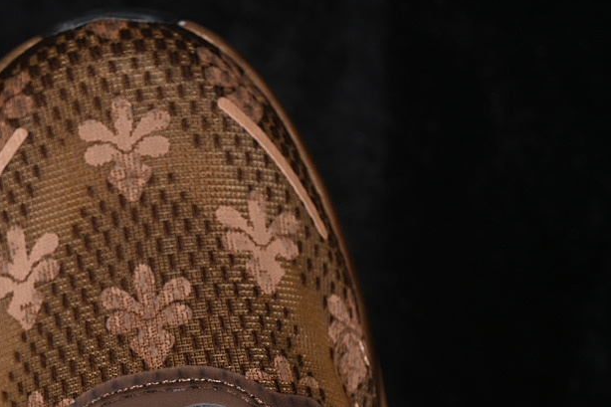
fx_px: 2240
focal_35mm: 132
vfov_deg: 10.3
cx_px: 137
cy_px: 337
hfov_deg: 15.5
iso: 160
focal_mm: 50
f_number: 6.3
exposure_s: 1/60
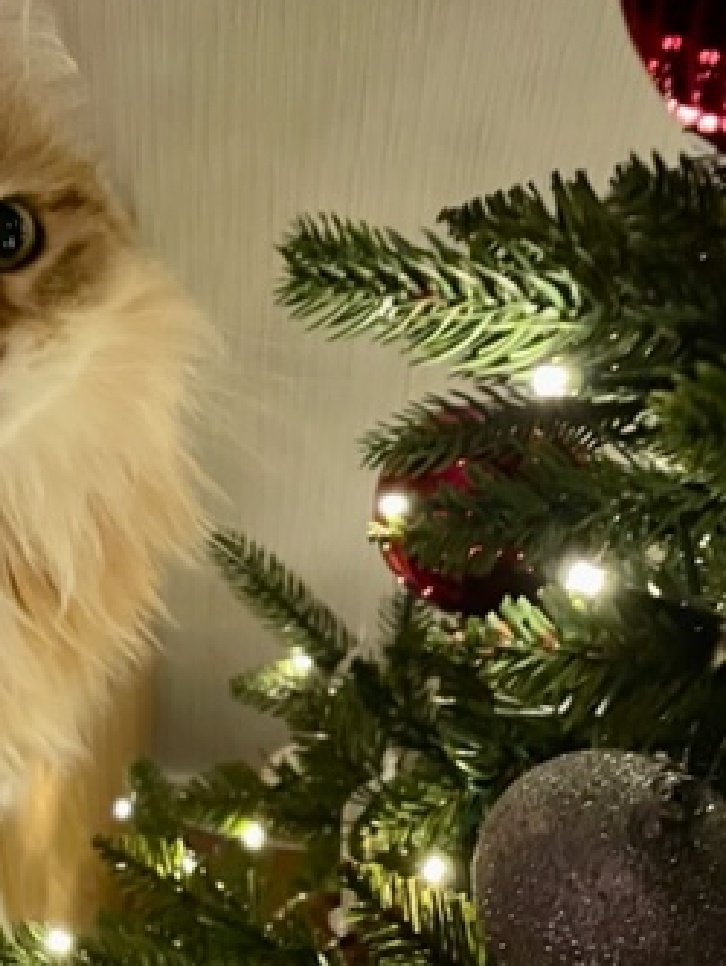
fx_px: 1397
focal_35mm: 50
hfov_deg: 28.4
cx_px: 122
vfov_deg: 38.2
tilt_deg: -46.6
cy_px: 516
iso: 1000
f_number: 1.6
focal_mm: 4.2
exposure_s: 1/29
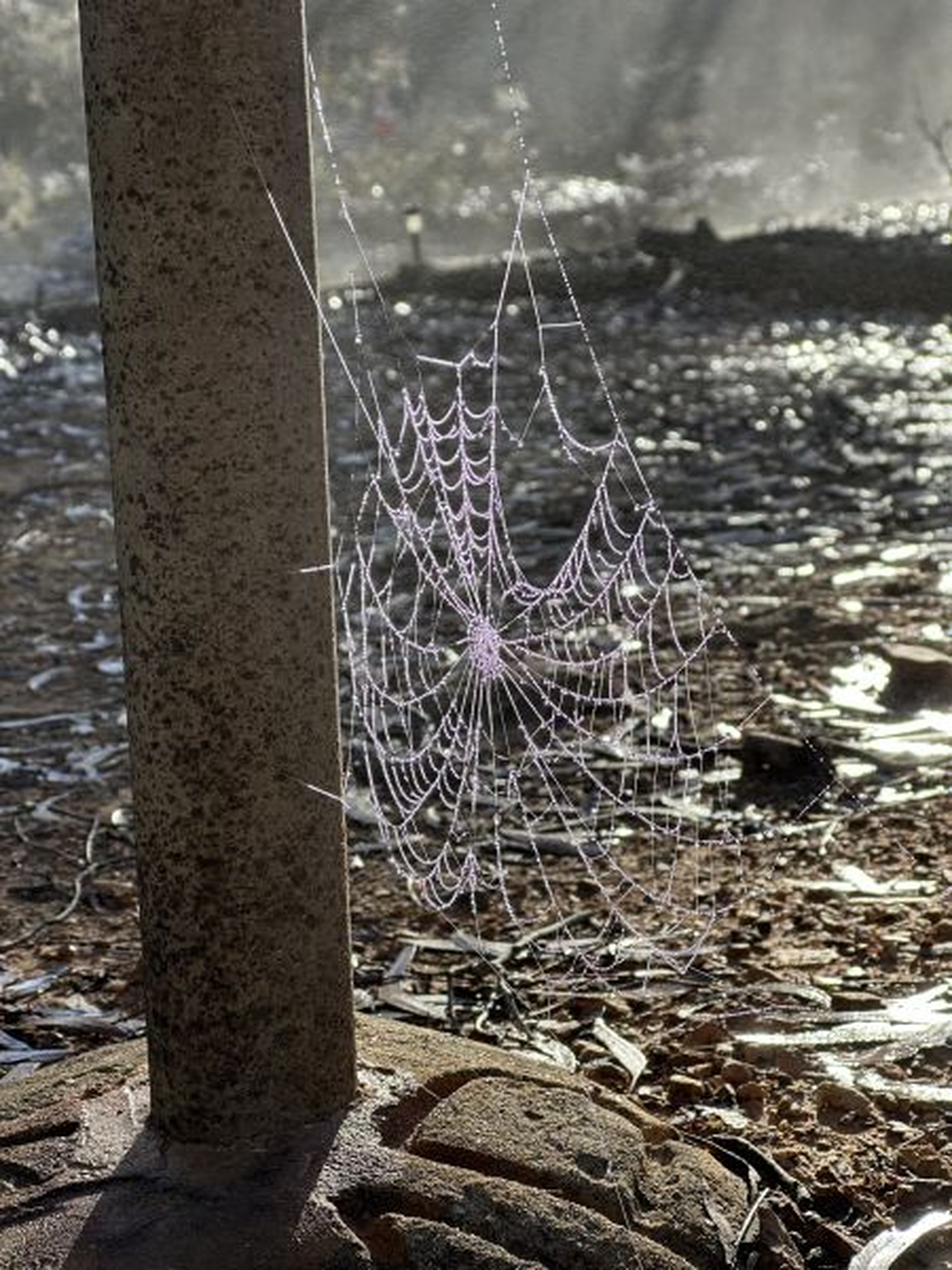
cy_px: 635
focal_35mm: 77
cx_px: 476
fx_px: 2824
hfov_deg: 19.1
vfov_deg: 25.3
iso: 32
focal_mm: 9
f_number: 2.8
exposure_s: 1/256
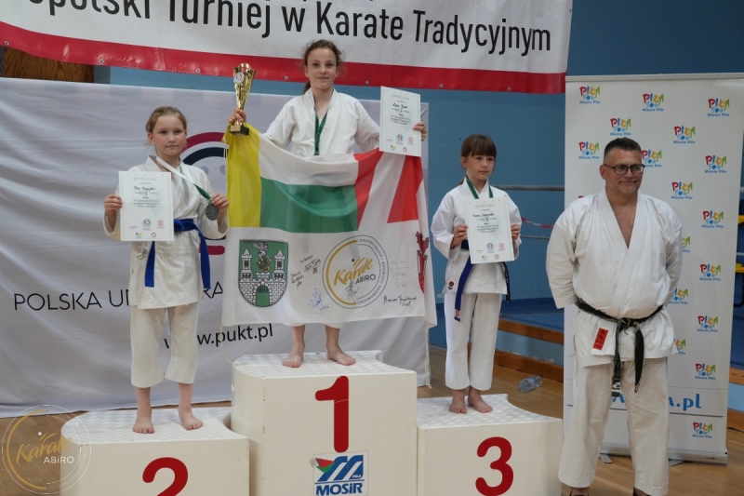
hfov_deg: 44.5
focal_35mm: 44
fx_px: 909
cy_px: 248
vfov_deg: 30.5
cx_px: 372
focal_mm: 44
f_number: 7.1
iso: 800
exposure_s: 1/60
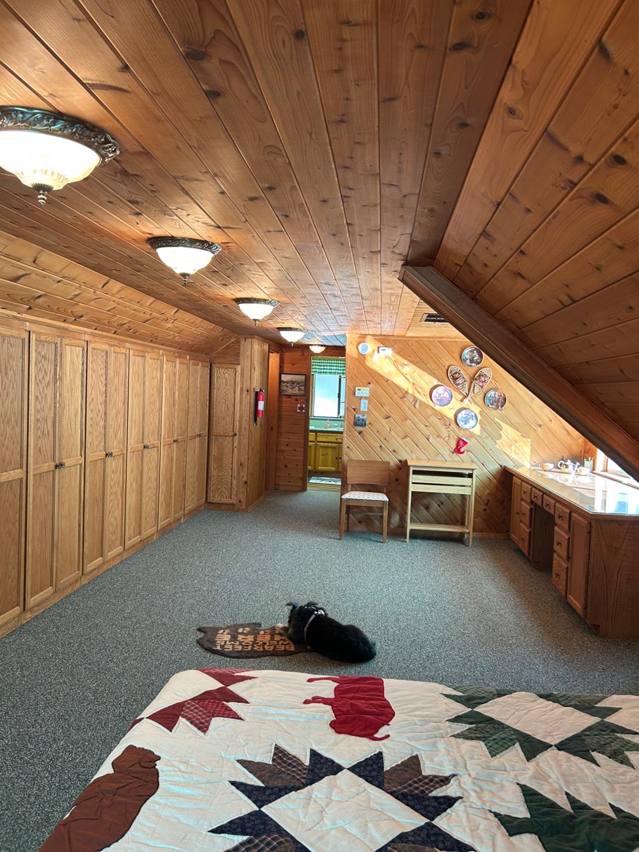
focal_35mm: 27
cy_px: 429
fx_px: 665
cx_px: 331
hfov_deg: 51.3
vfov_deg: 65.3
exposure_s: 1/60
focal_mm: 5.7
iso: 100
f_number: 1.5
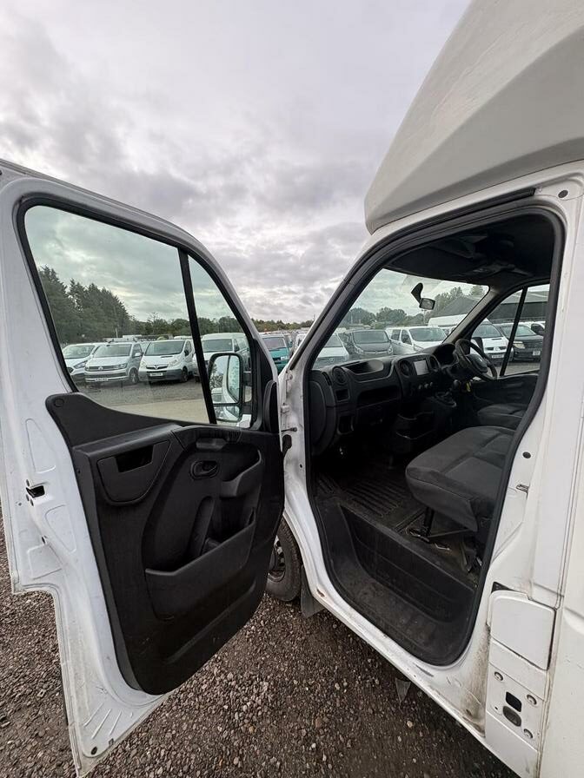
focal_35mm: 14
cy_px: 389
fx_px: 315
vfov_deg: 102.1
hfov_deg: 85.7
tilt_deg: -4.1
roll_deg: +2.9
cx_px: 292
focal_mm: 2.22
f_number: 2.2
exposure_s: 1/102
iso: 40
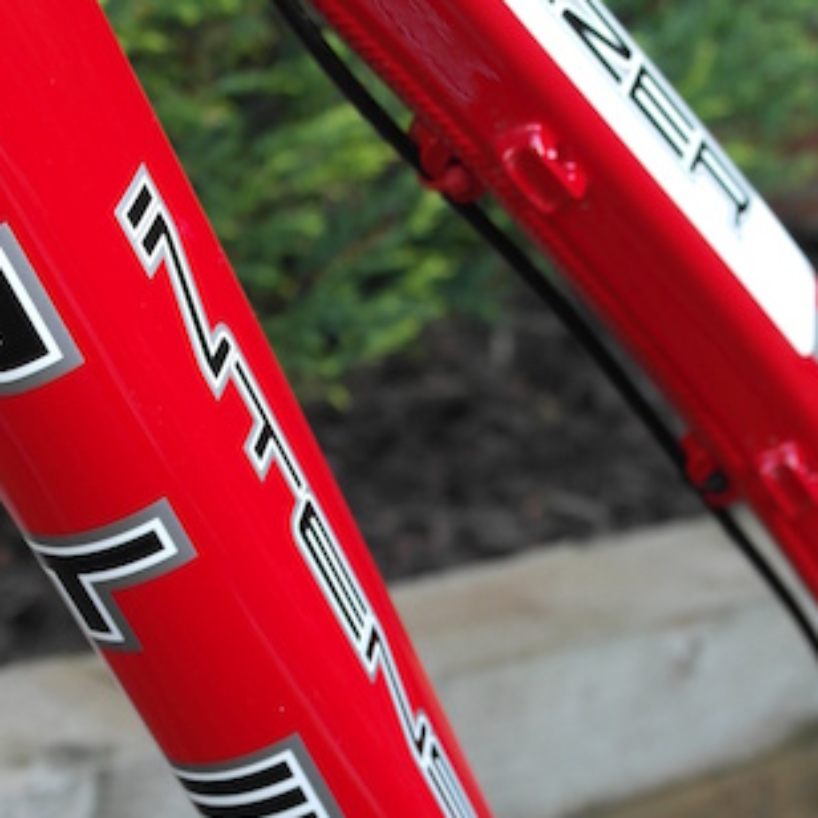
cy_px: 744
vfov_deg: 18.0
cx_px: 466
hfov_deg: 18.3
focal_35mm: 95
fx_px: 2540
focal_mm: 28
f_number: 5.6
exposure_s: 1/50
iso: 400
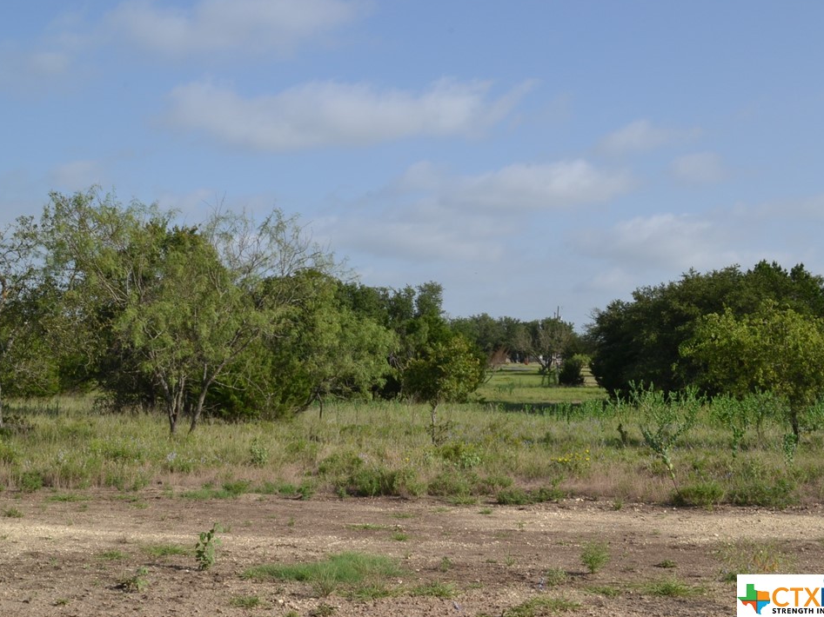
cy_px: 304
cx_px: 395
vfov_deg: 33.6
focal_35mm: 43
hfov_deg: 43.8
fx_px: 1023
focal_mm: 26
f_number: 16
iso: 400
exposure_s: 1/200
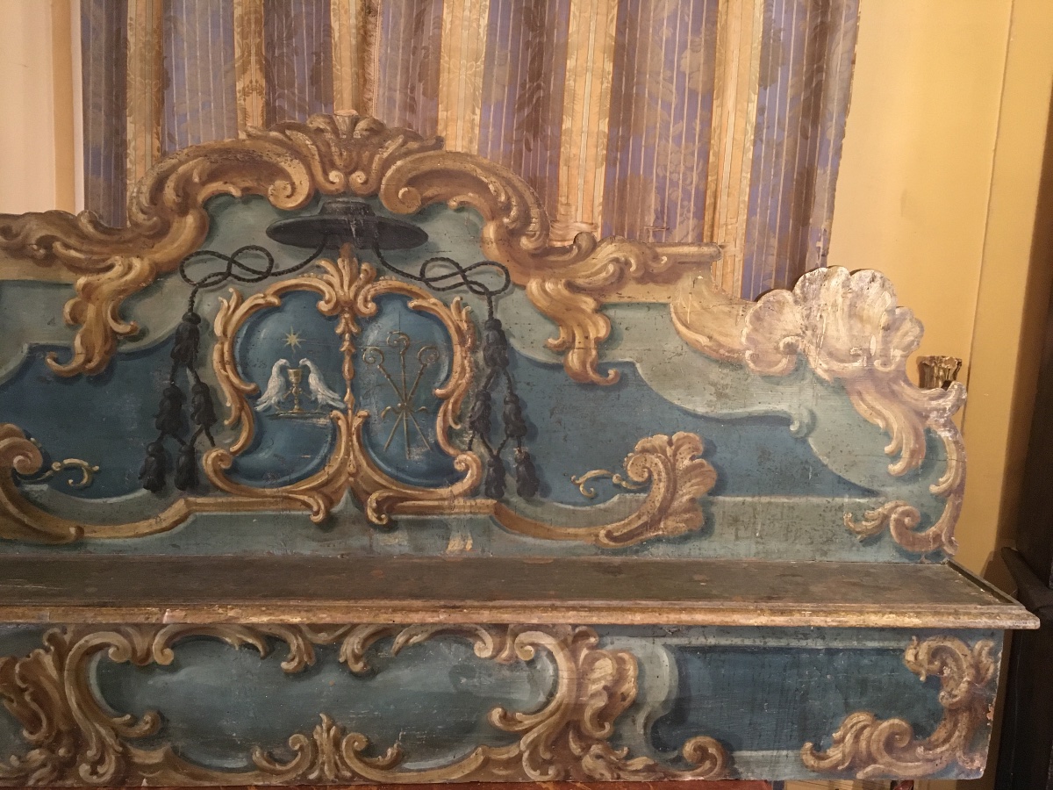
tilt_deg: -6.4
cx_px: 526
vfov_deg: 48.2
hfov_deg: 61.7
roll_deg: -2.8
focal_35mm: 29
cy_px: 395
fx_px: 882
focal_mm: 4.15
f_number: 2.2
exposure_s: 1/17
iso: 200
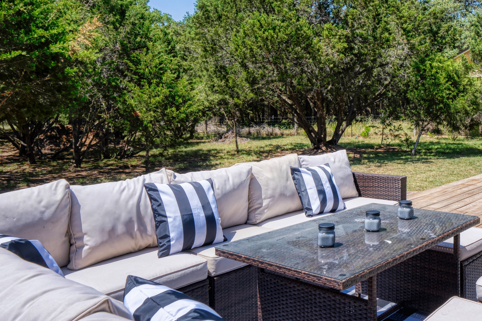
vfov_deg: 38.5
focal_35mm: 34
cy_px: 114
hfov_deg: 52.9
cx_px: 370
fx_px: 455
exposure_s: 1/800
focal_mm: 16
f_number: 9
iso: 125
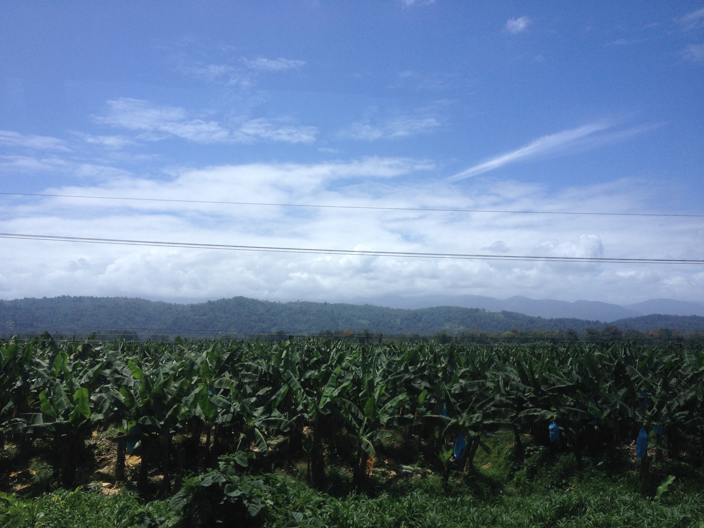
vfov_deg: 40.7
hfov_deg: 52.6
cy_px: 264
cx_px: 352
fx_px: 712
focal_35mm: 35
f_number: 2.4
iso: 50
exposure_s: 1/1416
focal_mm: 4.28
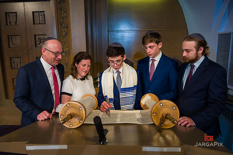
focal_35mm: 27
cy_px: 78
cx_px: 116
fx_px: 175
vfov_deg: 47.9
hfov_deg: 67.4
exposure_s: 1/200
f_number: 5
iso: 800
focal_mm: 27
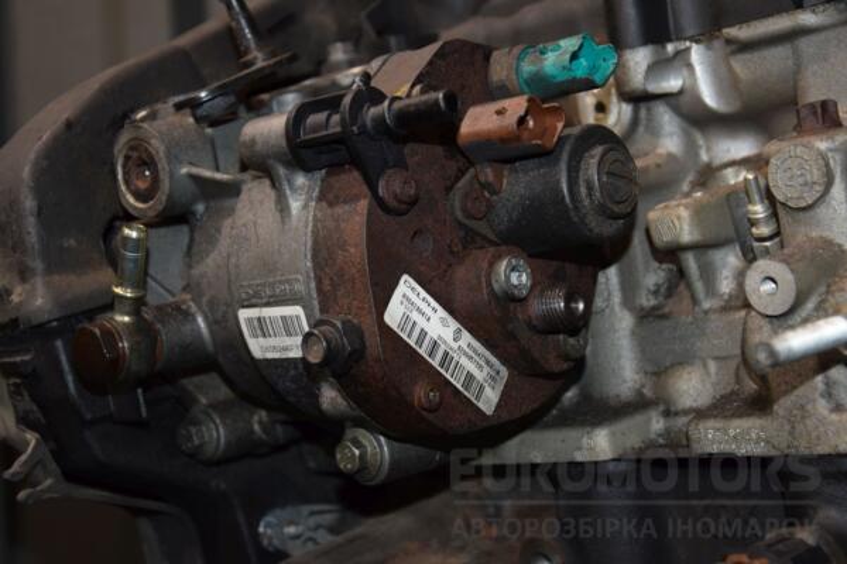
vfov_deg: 18.2
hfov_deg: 27.0
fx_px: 1764
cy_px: 282
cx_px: 424
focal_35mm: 75
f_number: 5
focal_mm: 50
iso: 800
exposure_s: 1/60
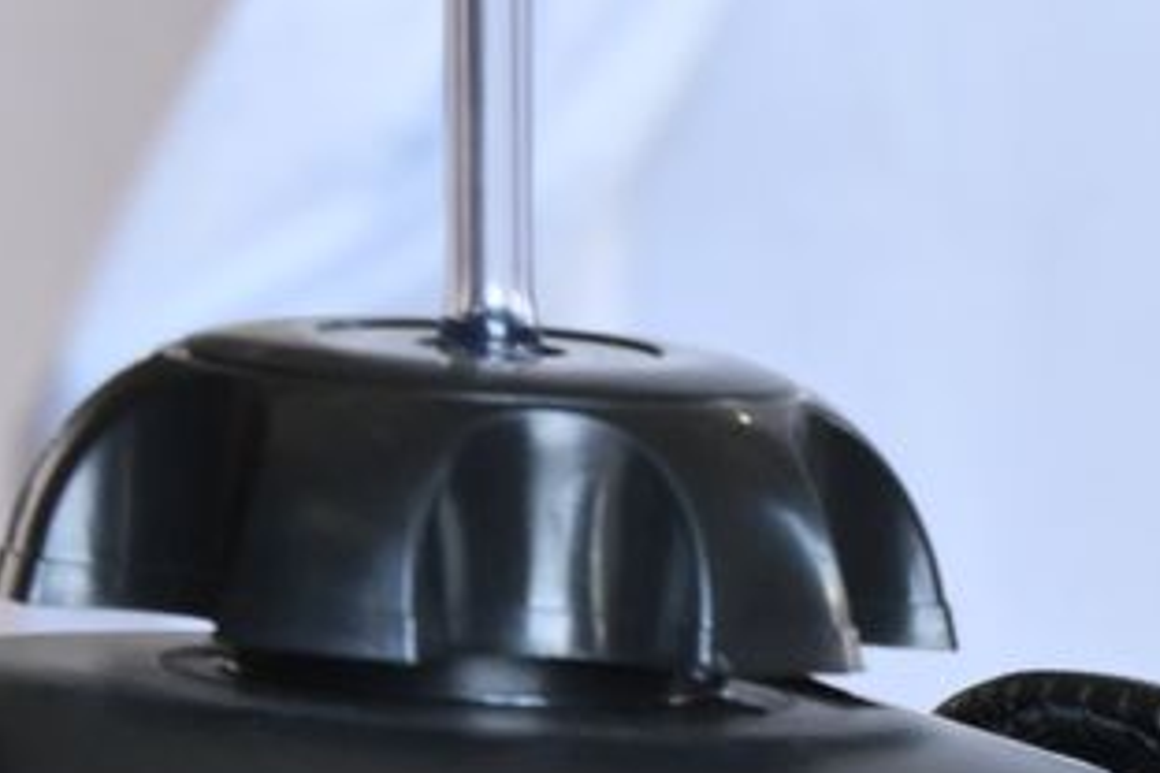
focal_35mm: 589
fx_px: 18977
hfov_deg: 3.4
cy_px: 2410
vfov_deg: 2.3
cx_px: 2959
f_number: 8
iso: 1400
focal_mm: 92
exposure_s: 1/60
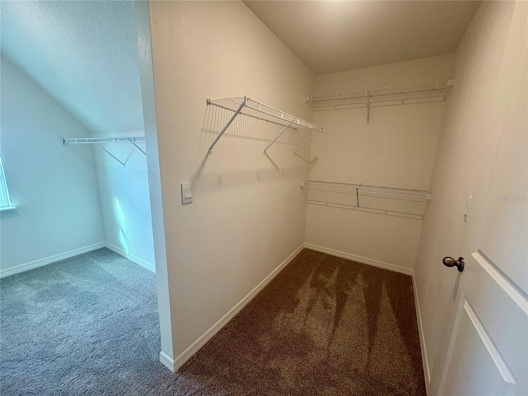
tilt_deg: -10.9
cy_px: 198
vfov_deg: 85.7
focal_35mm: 14
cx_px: 264
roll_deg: -0.1
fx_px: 214
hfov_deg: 102.1
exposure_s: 1/120
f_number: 2.2
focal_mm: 2.22
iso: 160
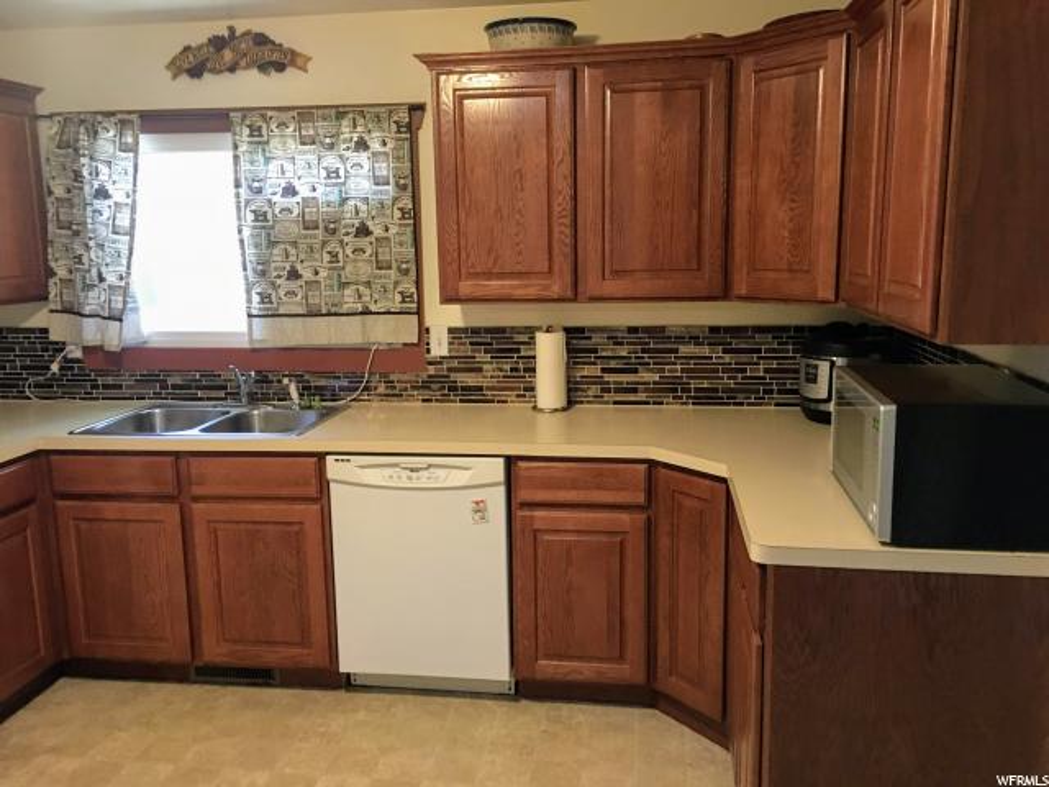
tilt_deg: -9.8
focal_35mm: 29
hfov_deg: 61.7
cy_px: 394
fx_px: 879
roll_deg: -0.1
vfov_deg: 48.2
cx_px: 524
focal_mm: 4.15
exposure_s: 1/10
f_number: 2.2
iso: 100
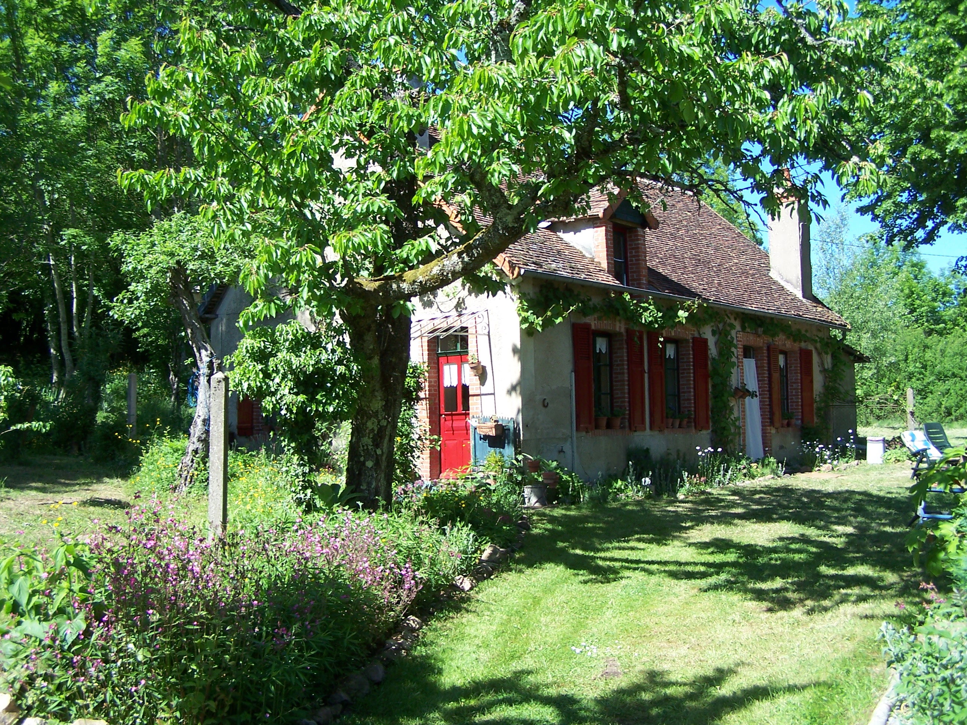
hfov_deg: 49.0
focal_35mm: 38
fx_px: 1062
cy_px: 362
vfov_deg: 37.7
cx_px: 484
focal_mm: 6.3
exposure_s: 1/500
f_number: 2.8
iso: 80
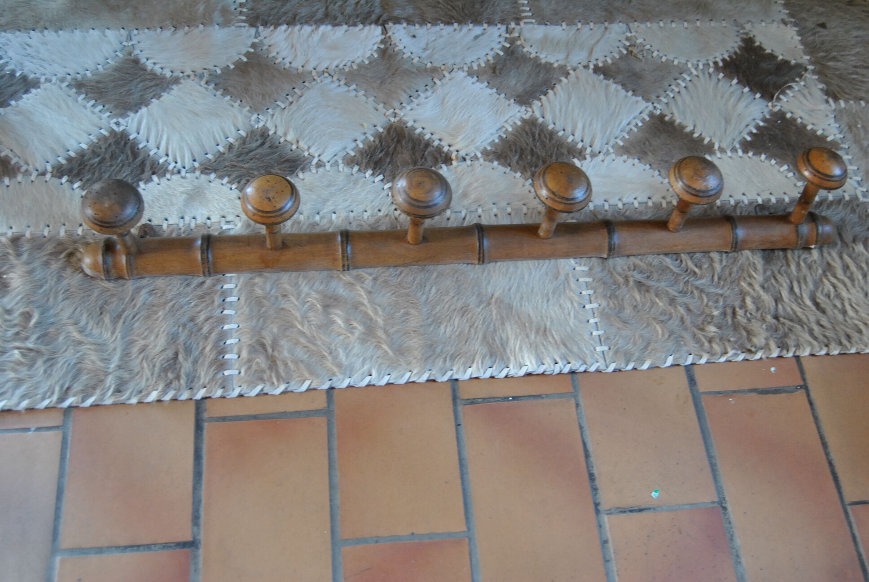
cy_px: 291
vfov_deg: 37.0
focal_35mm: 36
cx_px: 434
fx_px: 870
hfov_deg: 53.1
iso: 720
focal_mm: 24
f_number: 3.8
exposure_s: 1/30
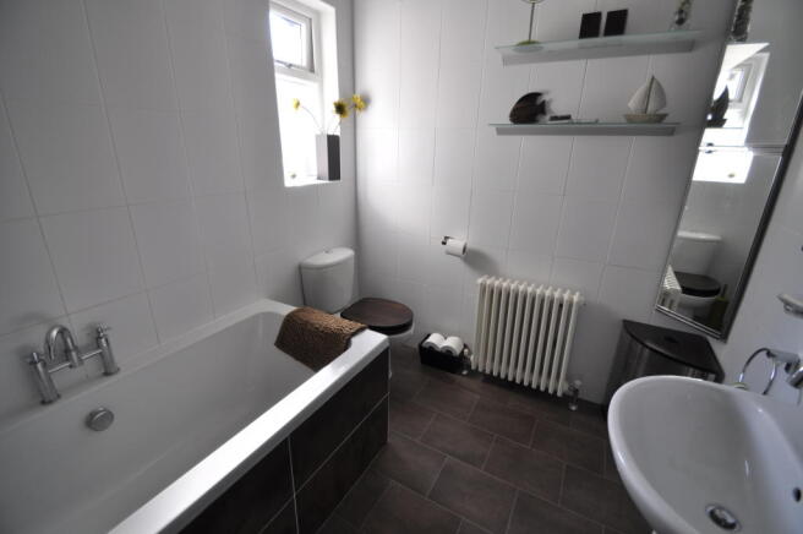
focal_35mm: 15
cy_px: 267
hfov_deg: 100.4
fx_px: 334
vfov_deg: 77.2
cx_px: 402
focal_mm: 10
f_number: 4
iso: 200
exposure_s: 1/60
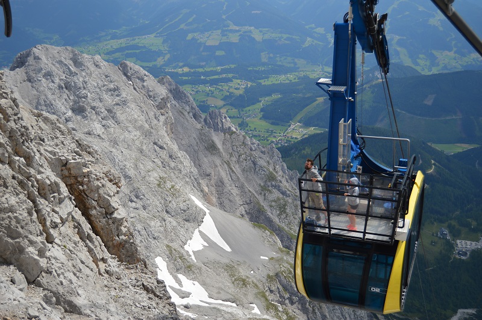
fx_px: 602
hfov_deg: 43.7
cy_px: 160
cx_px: 241
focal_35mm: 45
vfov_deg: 29.8
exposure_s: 1/400
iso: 100
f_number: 4.2
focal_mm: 30
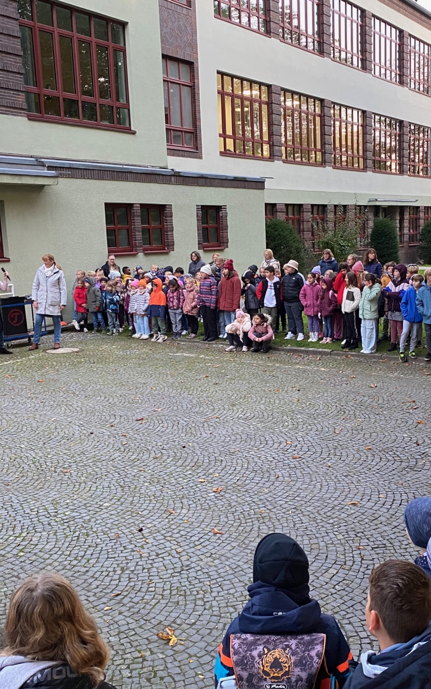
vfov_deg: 50.4
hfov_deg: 32.6
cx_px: 274
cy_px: 360
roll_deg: +1.5
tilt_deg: -9.9
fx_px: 733
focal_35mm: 39
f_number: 1.8
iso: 250
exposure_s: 1/60
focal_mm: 4.25
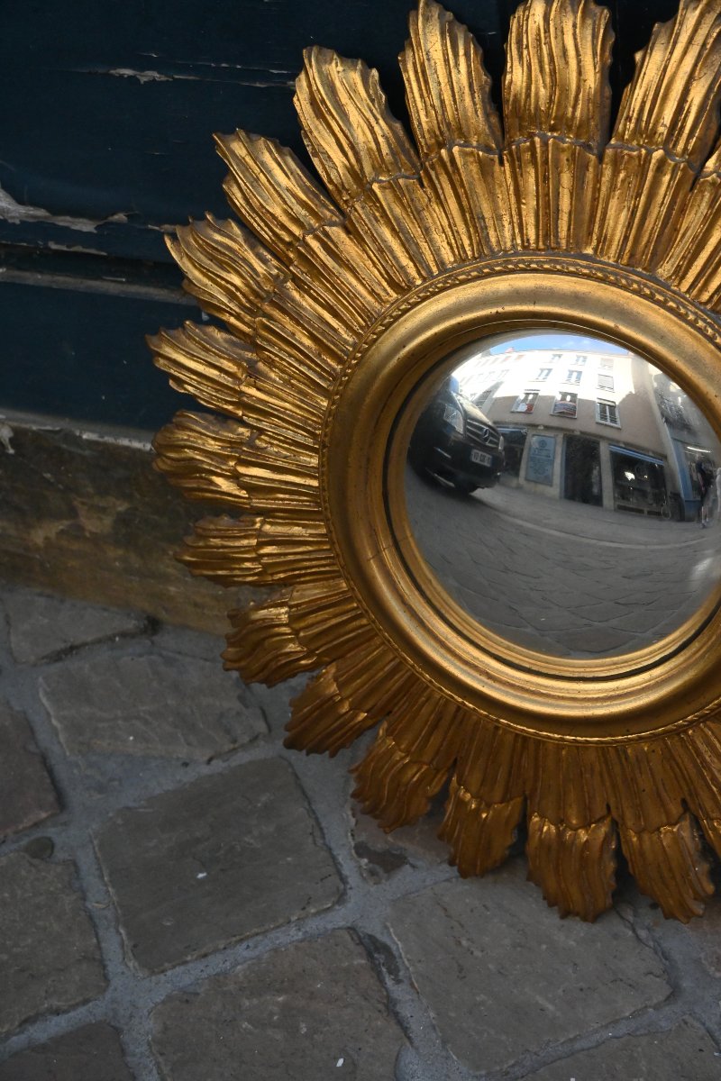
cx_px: 360
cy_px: 540
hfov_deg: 23.8
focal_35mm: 57
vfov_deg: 35.1
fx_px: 1712
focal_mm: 38
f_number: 6.3
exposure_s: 1/4000
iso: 4000
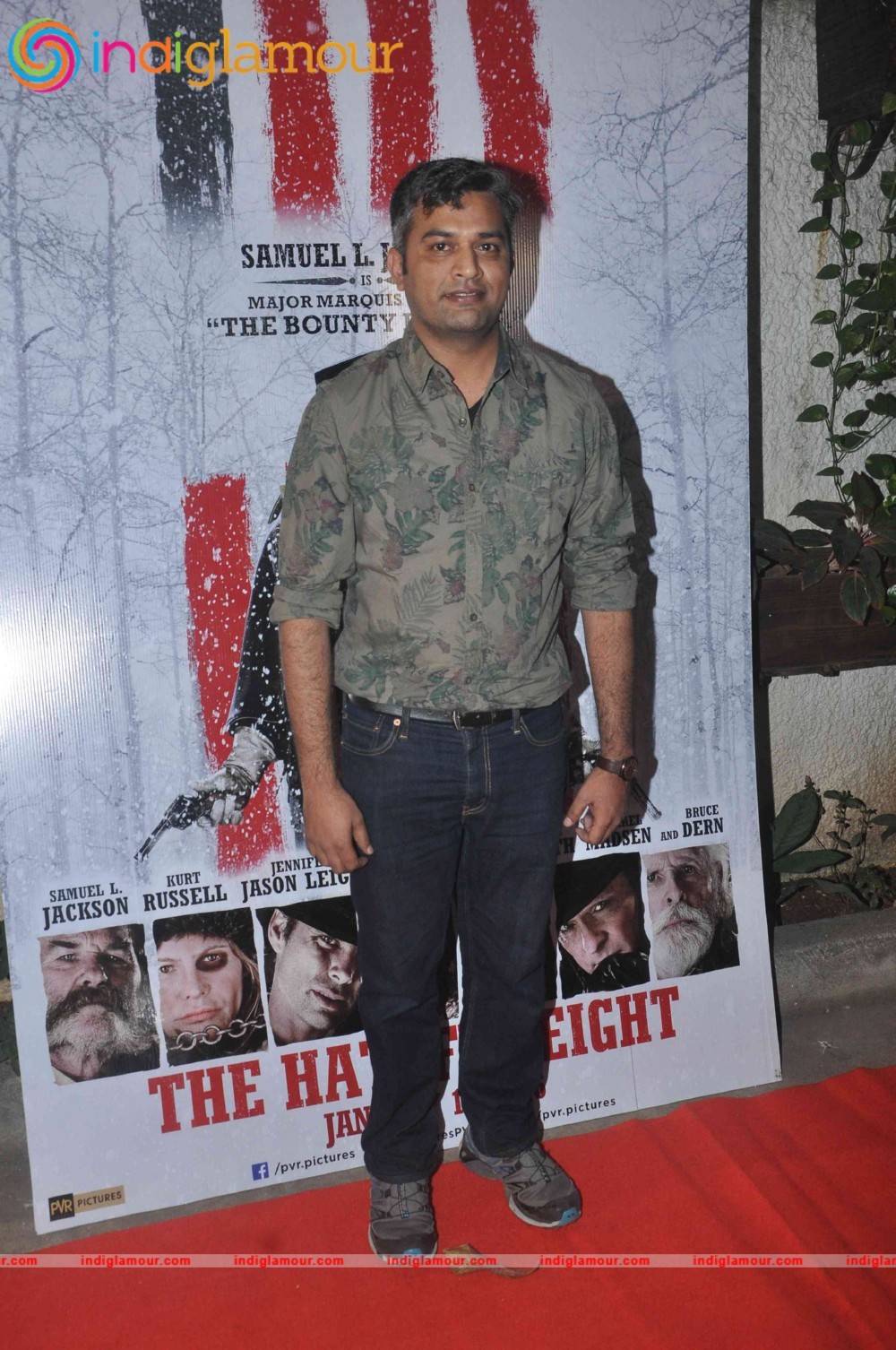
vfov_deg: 57.3
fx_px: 1235
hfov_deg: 39.9
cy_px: 675
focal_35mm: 33
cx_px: 448
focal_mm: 22
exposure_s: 1/200
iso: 800
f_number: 9
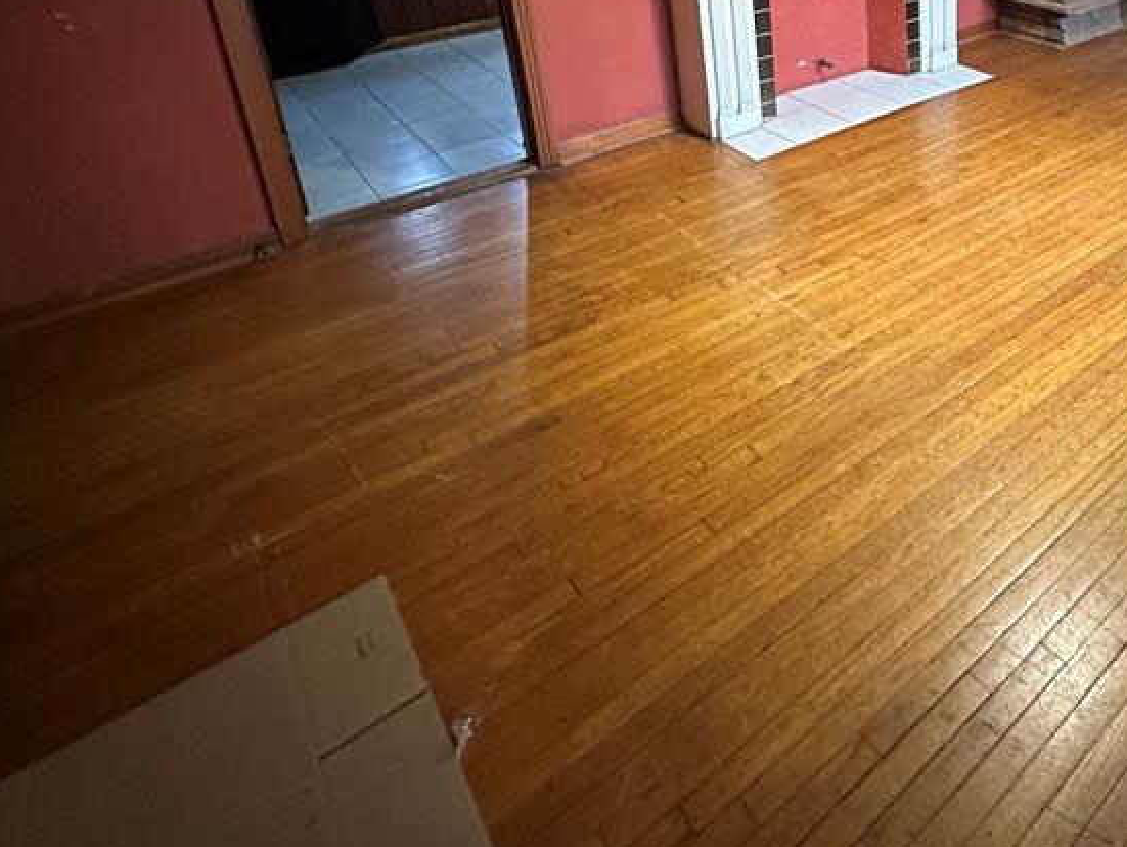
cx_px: 927
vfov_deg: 47.3
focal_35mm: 26
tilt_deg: -17.7
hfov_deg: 60.9
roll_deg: +1.7
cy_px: 72
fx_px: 847
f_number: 2.2
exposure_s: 1/60
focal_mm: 2.22
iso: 1000
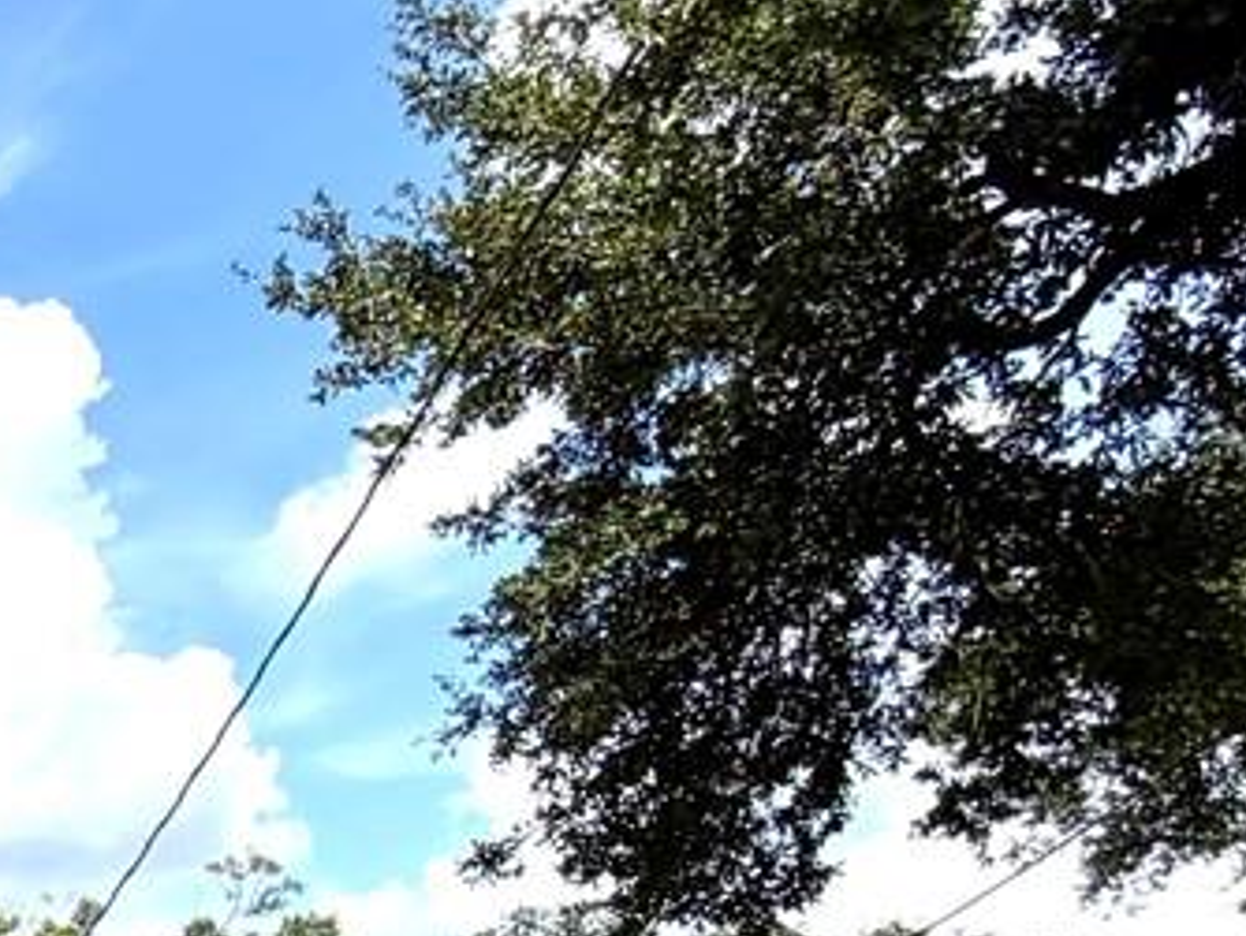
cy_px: 1339
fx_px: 2413
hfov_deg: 20.4
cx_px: -1004
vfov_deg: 19.5
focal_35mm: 67
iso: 20
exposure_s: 1/864
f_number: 2.2
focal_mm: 2.22
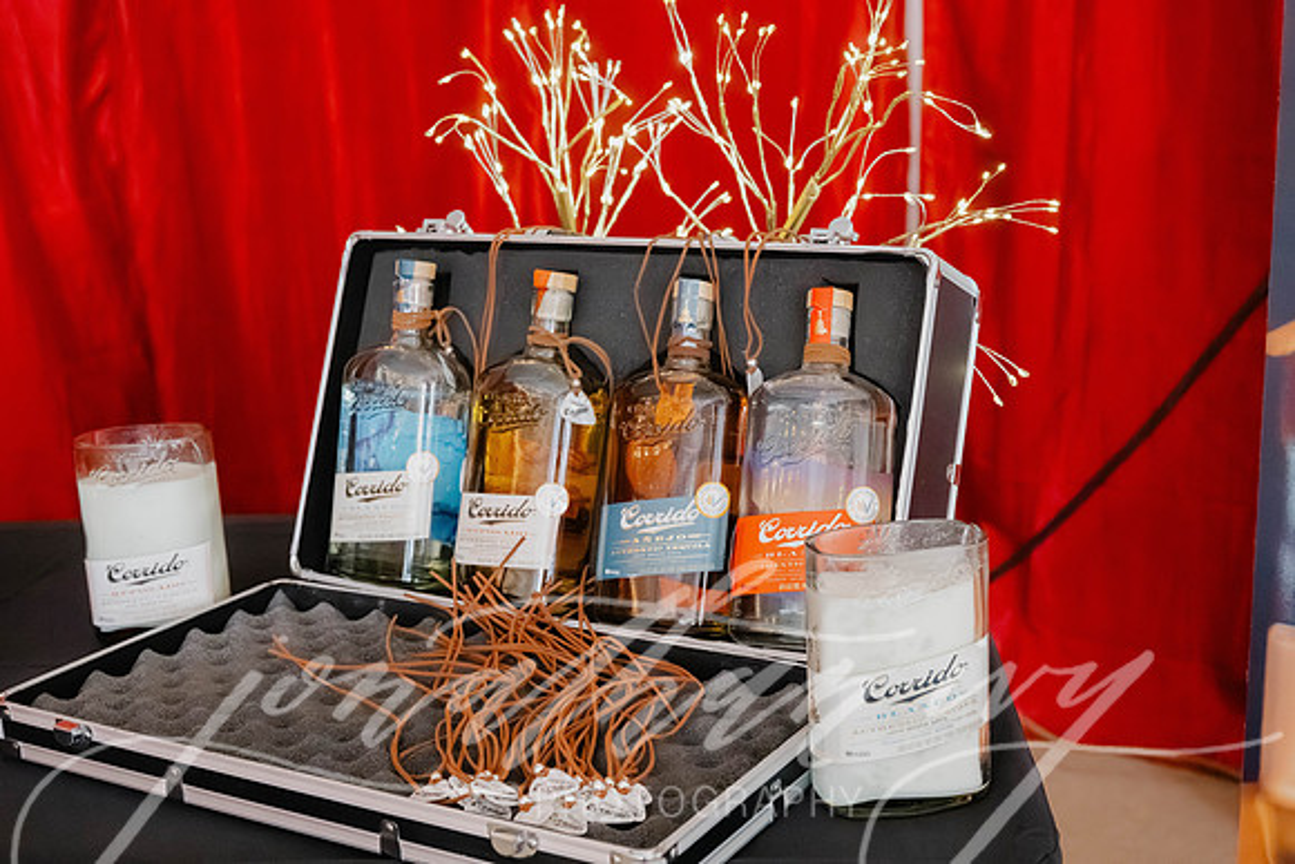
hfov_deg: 41.9
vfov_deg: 28.7
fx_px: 1691
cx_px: 648
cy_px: 432
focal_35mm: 47
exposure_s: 1/100
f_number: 5.6
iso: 10000
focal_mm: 47
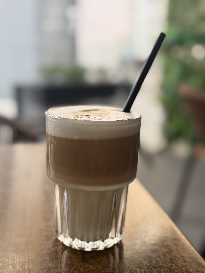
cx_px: 102
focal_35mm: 48
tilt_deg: -13.2
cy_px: 136
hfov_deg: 30.3
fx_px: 379
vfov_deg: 39.7
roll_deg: -0.2
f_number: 1.78
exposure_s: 1/484
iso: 80
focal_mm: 6.76
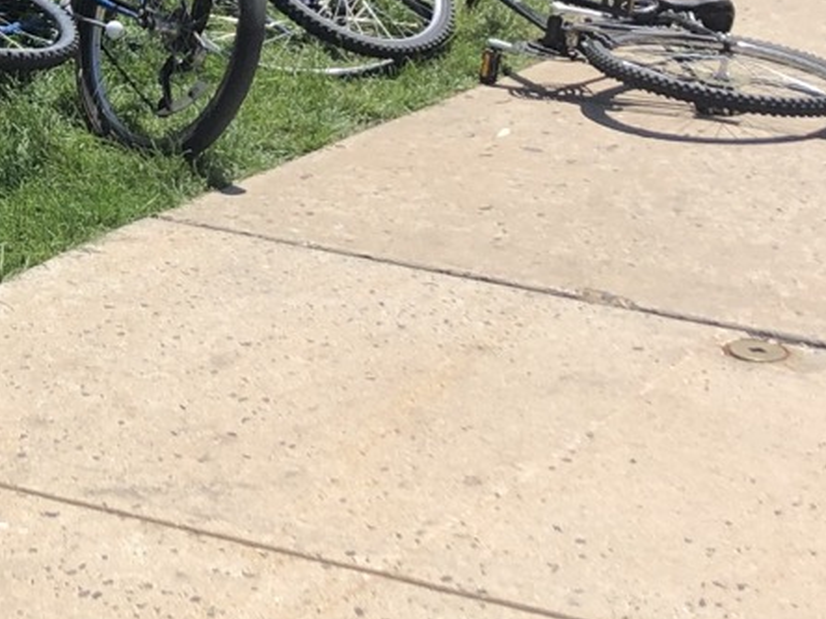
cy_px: 45
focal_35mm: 101
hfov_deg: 18.5
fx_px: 2410
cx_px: -151
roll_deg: +4.8
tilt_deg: -12.2
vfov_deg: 14.5
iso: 20
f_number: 1.8
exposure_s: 1/1736
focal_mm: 3.99
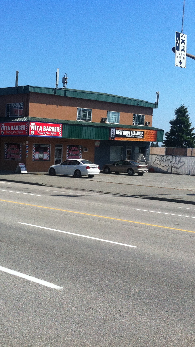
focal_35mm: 52
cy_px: 173
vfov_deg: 39.9
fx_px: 478
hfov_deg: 22.9
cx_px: 52
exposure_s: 1/1885
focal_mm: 3.85
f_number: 2.8
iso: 80
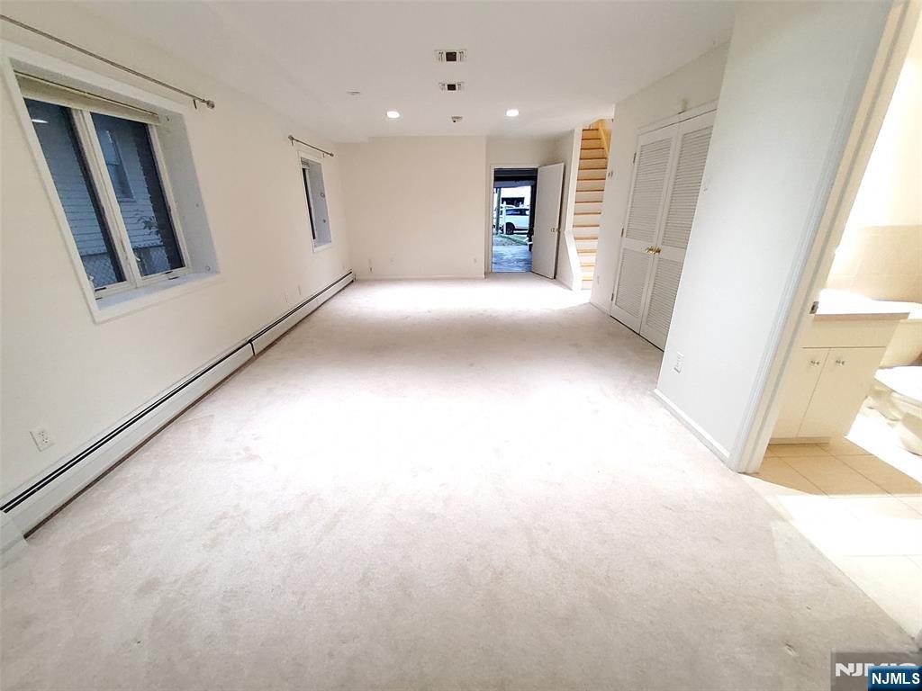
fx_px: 346
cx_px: 461
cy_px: 346
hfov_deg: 106.2
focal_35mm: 13
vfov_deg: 89.9
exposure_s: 1/29
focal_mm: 1.13
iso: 400
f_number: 2.2
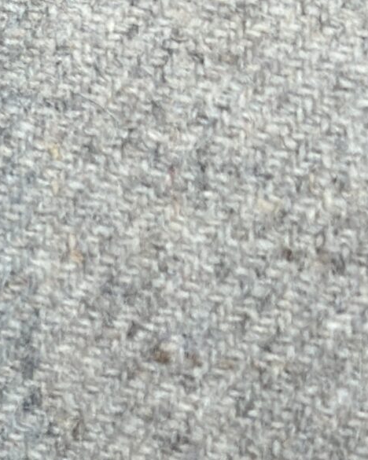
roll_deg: +2.2
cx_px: -81
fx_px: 2791
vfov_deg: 9.4
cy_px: 225
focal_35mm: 205
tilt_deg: -17.3
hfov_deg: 7.5
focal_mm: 6.86
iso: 80
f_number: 1.78
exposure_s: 1/241
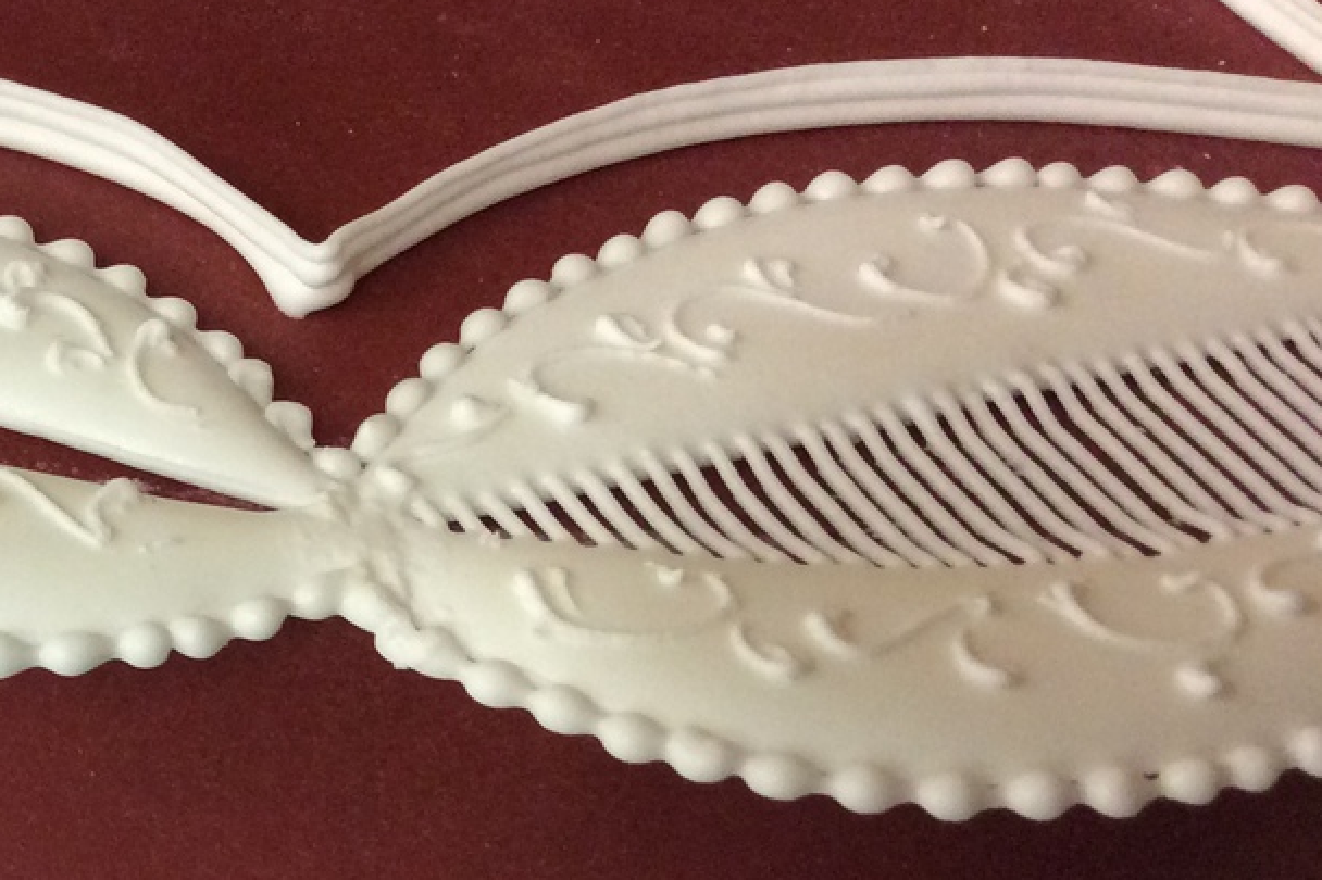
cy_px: 919
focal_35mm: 70
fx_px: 2570
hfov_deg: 27.0
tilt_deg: -52.9
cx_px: -57
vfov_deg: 18.8
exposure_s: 1/24
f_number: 2.4
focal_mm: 3.3
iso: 125
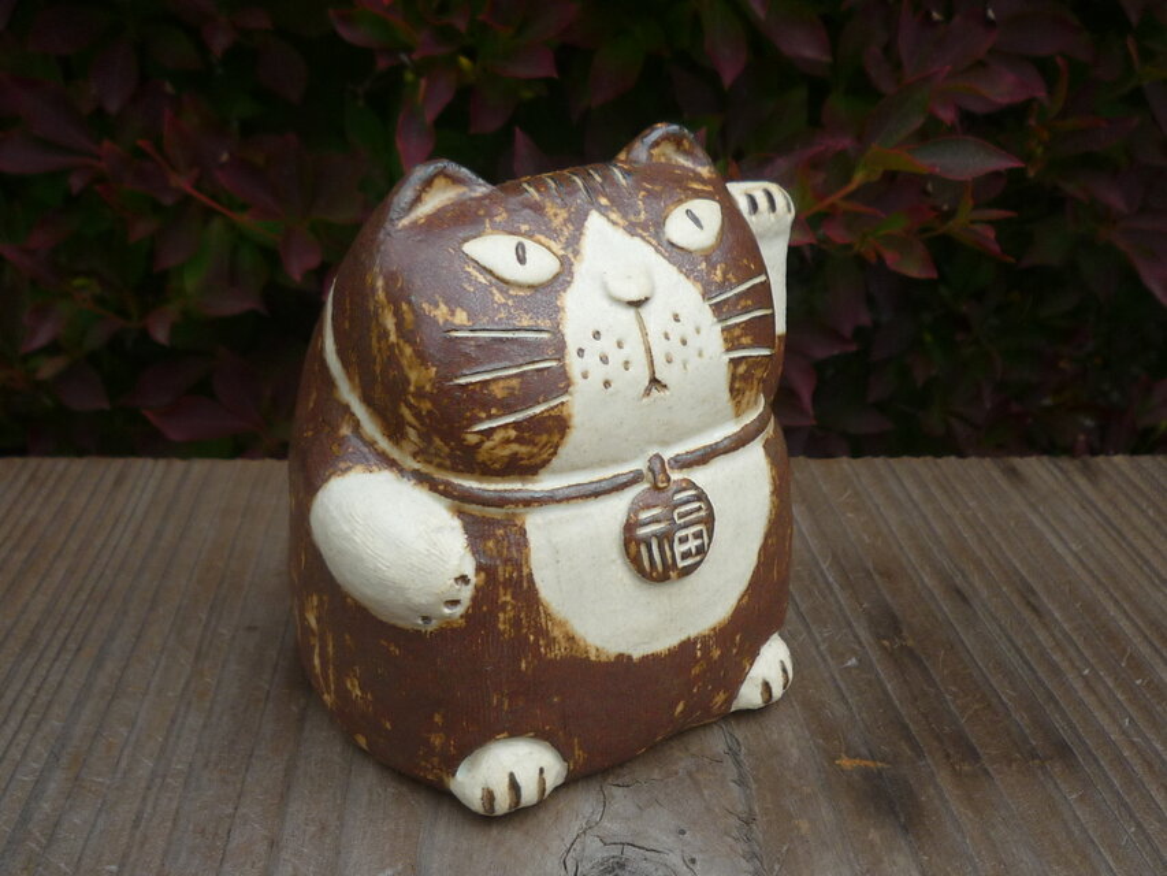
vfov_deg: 37.7
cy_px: 438
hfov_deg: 49.0
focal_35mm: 38
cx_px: 584
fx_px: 1281
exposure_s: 1/500
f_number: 2.9
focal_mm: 4.7
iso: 100
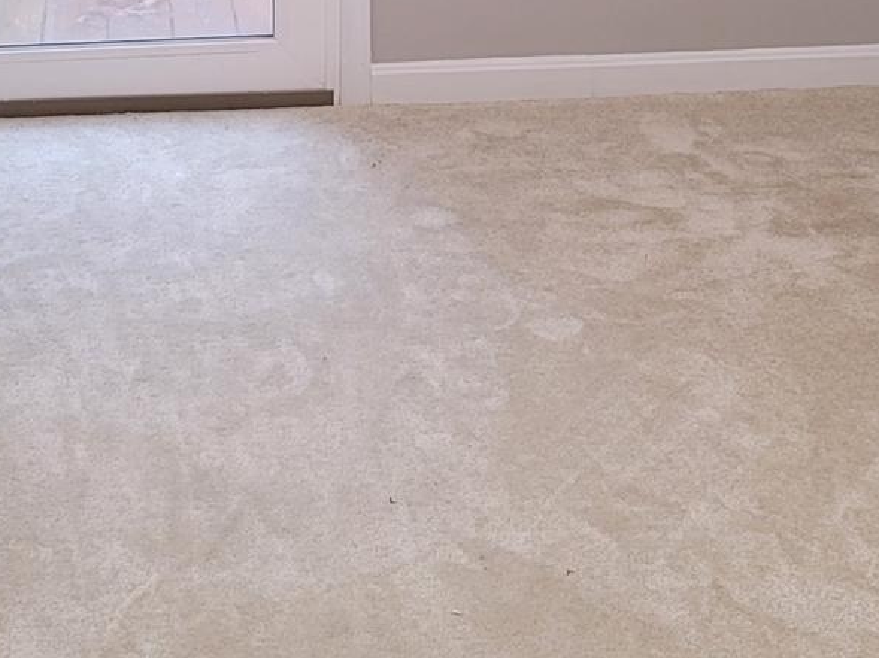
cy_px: -224
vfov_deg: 16.0
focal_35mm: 87
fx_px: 2208
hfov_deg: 22.5
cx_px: 463
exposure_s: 1/39
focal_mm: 7
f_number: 1.8
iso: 200
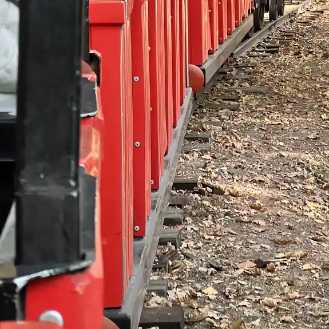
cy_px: 1
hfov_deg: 12.3
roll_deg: +2.8
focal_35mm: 142
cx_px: 220
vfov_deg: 12.2
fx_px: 1527
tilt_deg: -2.8
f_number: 2.8
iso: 125
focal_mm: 9
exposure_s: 1/99
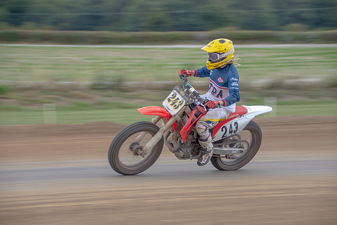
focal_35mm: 158
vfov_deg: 8.7
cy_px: 112
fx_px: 1476
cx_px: 168
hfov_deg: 13.0
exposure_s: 1/125
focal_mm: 102
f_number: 6.3
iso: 160
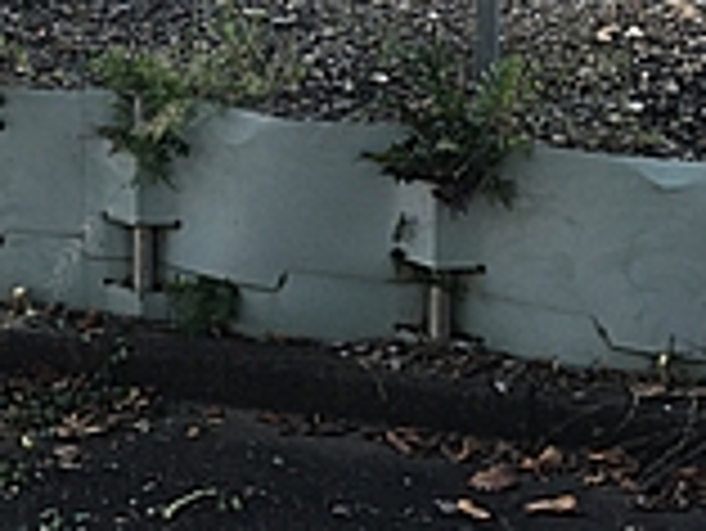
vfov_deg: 19.2
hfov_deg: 26.2
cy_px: -45
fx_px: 1510
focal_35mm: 74
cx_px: 243
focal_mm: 4.15
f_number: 2.2
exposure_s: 1/184
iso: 25
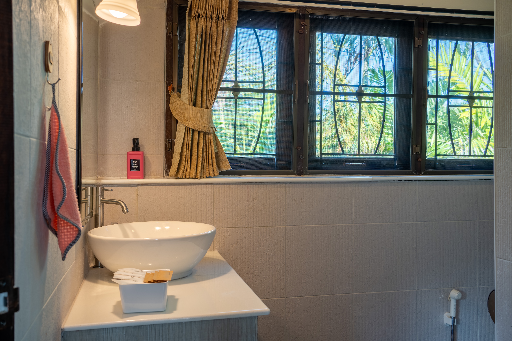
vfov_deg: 37.8
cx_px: 256
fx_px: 498
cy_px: 170
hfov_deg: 54.4
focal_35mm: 35
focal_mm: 35
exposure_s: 1/60
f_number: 8
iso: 100
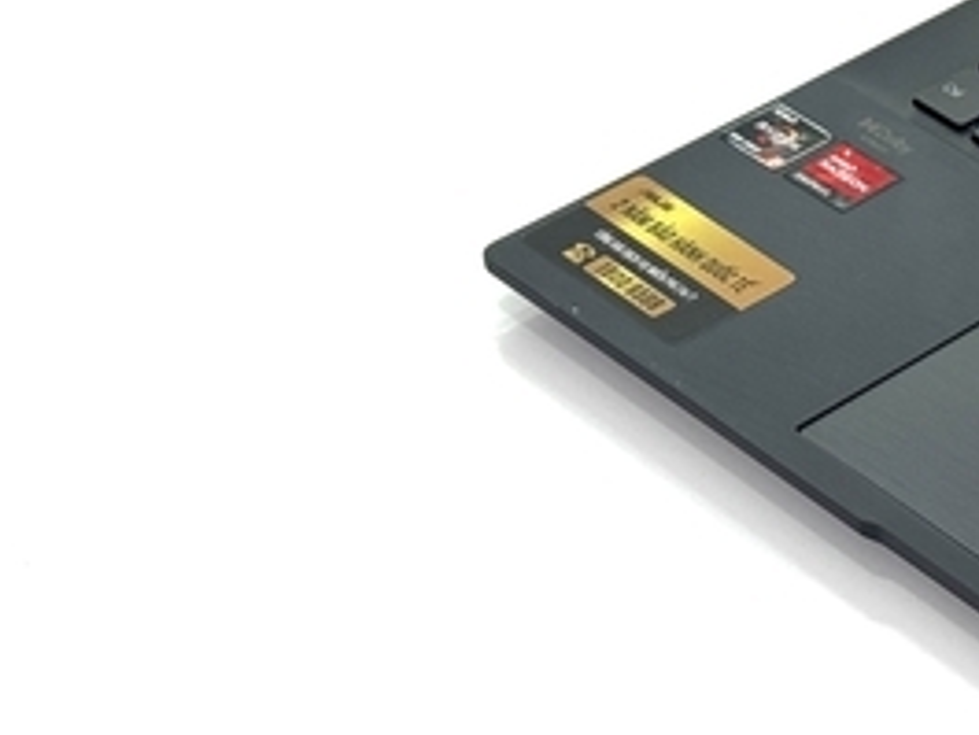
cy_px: -4
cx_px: 1459
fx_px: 4103
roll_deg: +2.0
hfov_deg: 12.9
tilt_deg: -33.8
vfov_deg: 10.2
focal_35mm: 145
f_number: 1.78
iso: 50
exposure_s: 1/121
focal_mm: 6.76
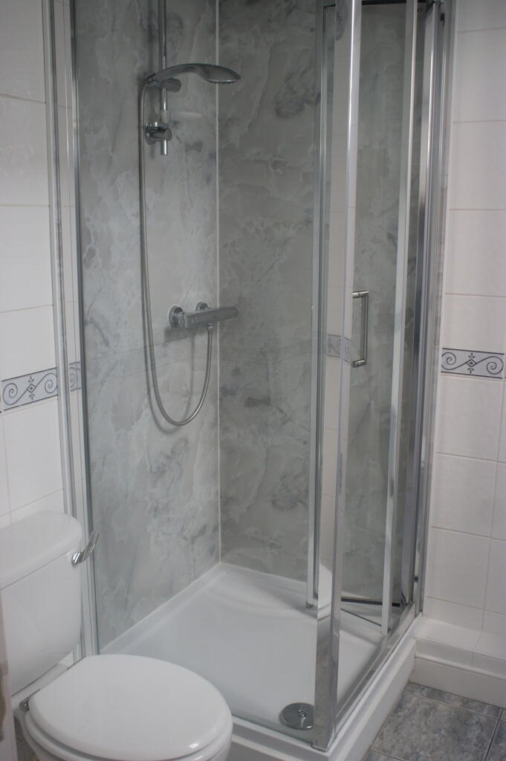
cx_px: 253
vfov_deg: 57.3
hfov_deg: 39.9
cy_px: 380
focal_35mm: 33
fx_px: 697
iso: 100
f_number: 4.5
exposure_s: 1/40
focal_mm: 22
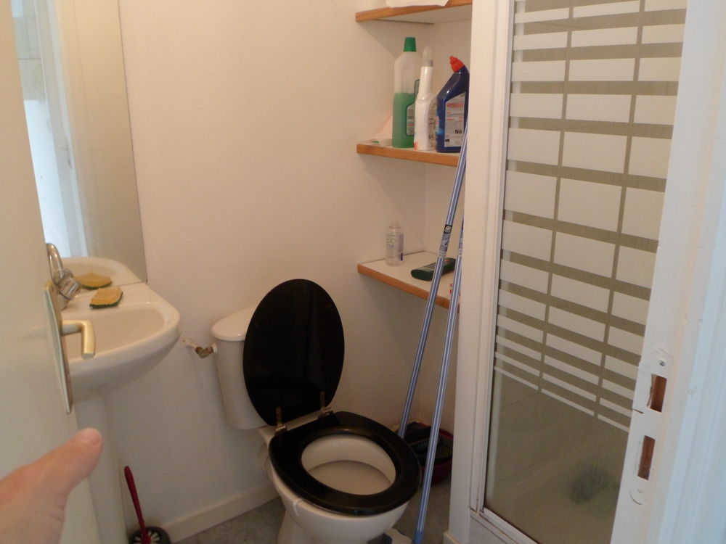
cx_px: 363
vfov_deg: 51.4
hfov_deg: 65.3
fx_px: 566
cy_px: 272
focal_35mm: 27
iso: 240
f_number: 3.3
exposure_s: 1/45
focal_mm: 4.9
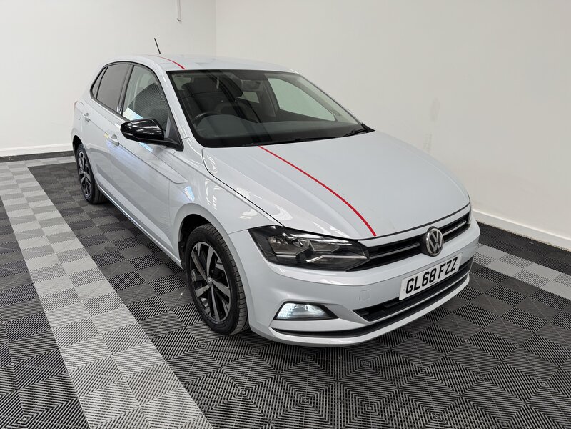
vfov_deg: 56.8
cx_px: 286
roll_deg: -1.8
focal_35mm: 24
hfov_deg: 71.6
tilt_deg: -20.2
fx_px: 396
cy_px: 214
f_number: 1.78
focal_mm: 6.76
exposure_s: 1/131
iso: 64
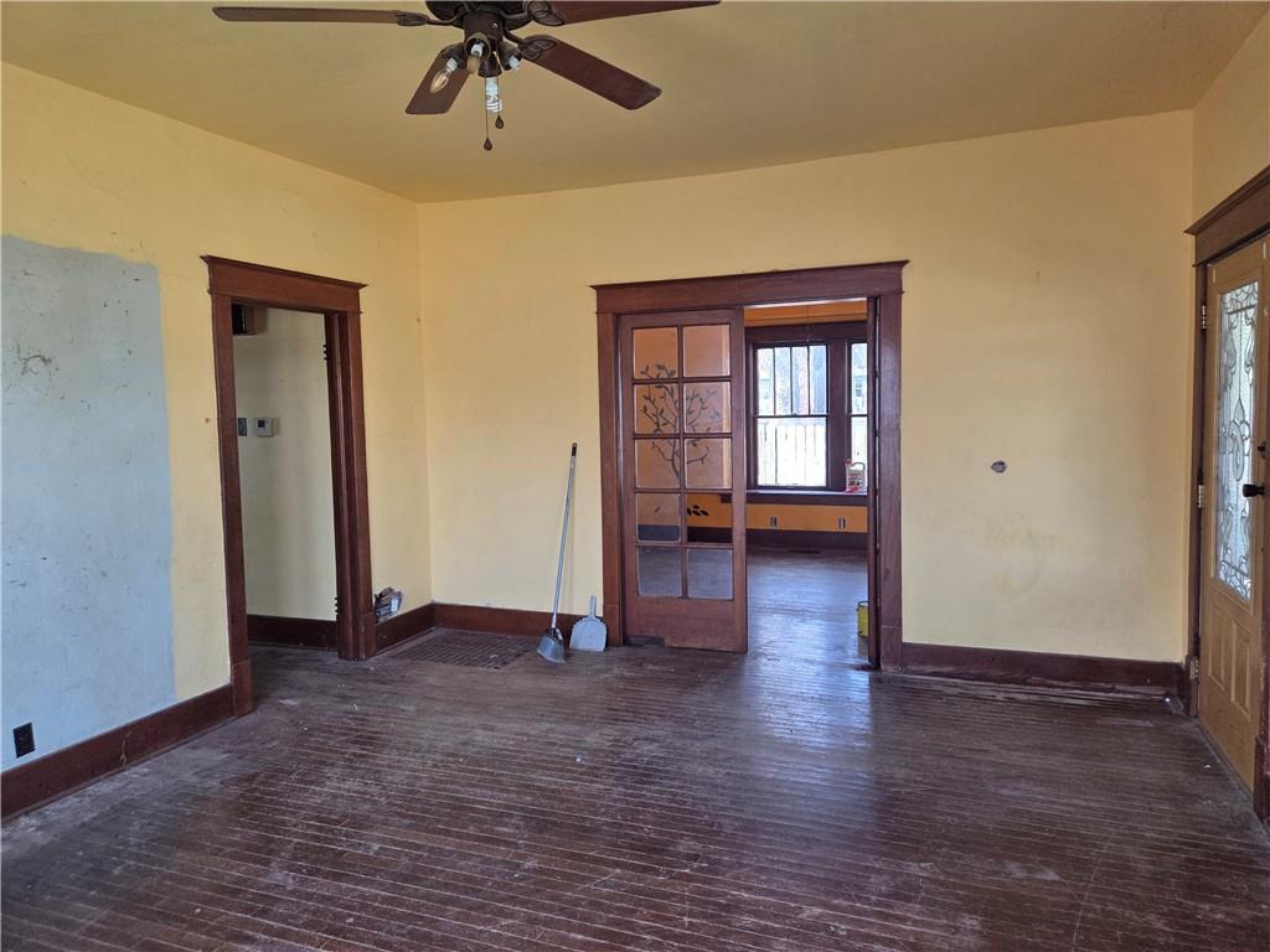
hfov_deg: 73.9
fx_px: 844
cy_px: 476
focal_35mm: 23
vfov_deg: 58.9
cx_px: 635
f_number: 1.8
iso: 125
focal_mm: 5.4
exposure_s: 1/180
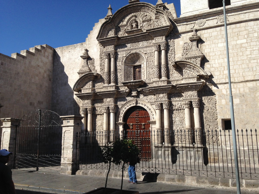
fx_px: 247
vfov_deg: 42.9
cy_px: 97
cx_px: 130
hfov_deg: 55.4
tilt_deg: +10.7
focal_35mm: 33
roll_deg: -0.8
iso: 50
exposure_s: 1/1808
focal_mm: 4.12
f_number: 2.4
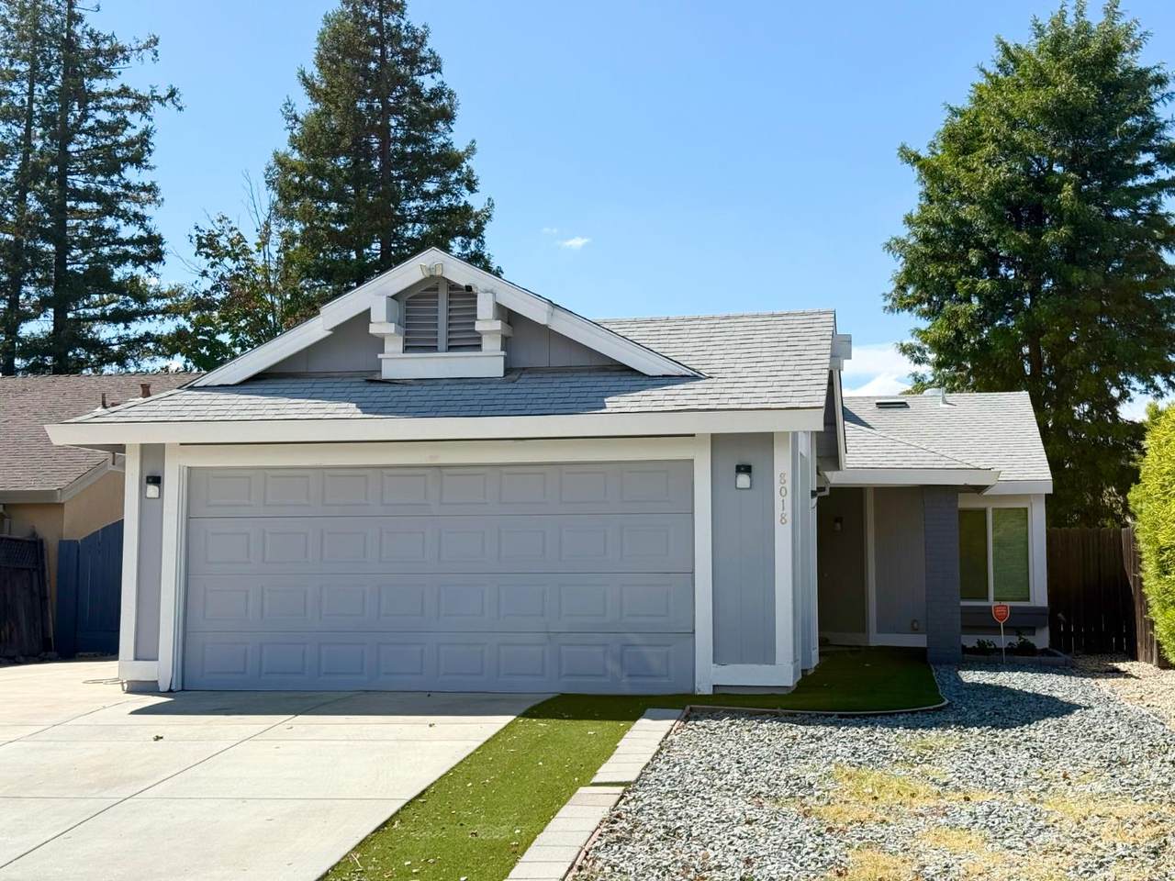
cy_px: 440
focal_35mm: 48
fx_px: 1629
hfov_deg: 39.7
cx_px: 588
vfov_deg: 30.3
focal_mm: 6.76
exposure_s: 1/5587
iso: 64
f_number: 1.78
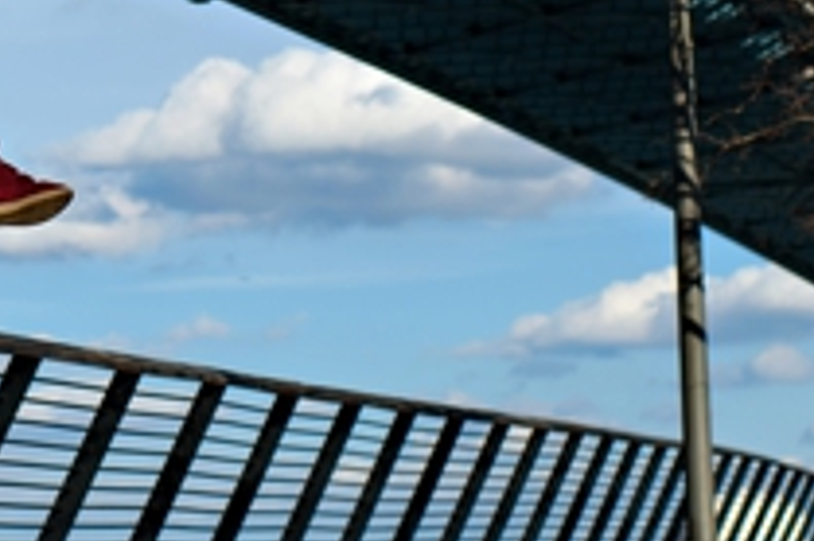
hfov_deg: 13.4
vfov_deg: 8.9
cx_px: -47
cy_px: -267
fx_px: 3411
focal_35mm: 151
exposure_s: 1/3200
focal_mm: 35
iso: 100
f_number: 2.8
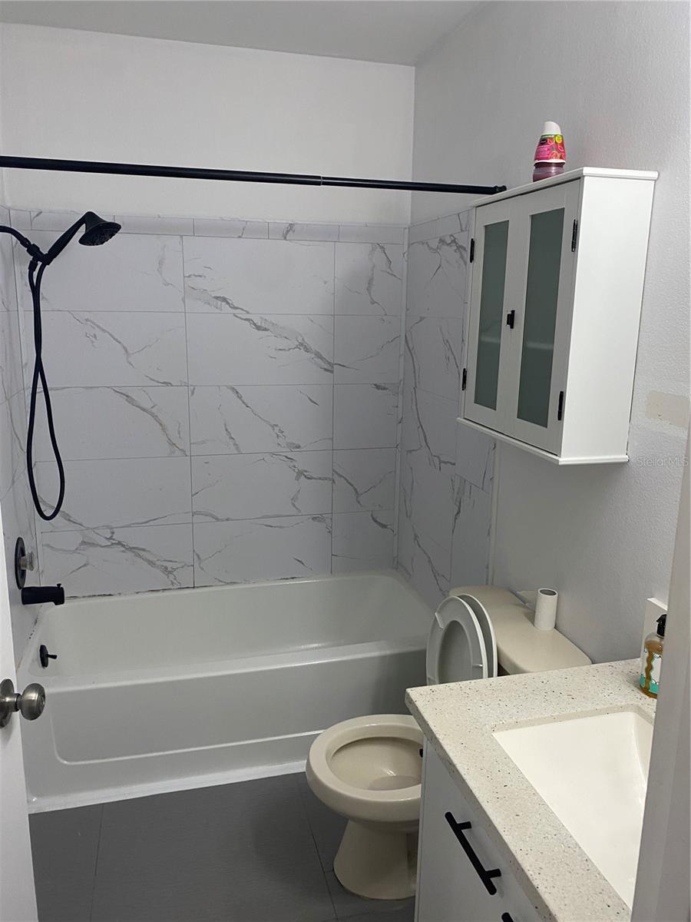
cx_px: 346
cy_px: 461
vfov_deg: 67.3
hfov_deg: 53.1
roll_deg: -1.3
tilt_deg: -11.8
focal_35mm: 26
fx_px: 692
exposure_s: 1/60
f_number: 1.8
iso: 80
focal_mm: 4.25
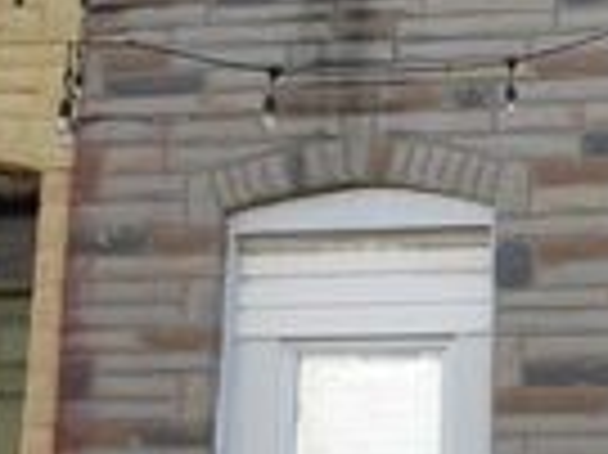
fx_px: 2404
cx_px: 558
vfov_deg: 10.8
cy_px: 79
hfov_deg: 14.3
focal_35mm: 137
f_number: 3.5
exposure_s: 1/245
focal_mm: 6.6
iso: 64
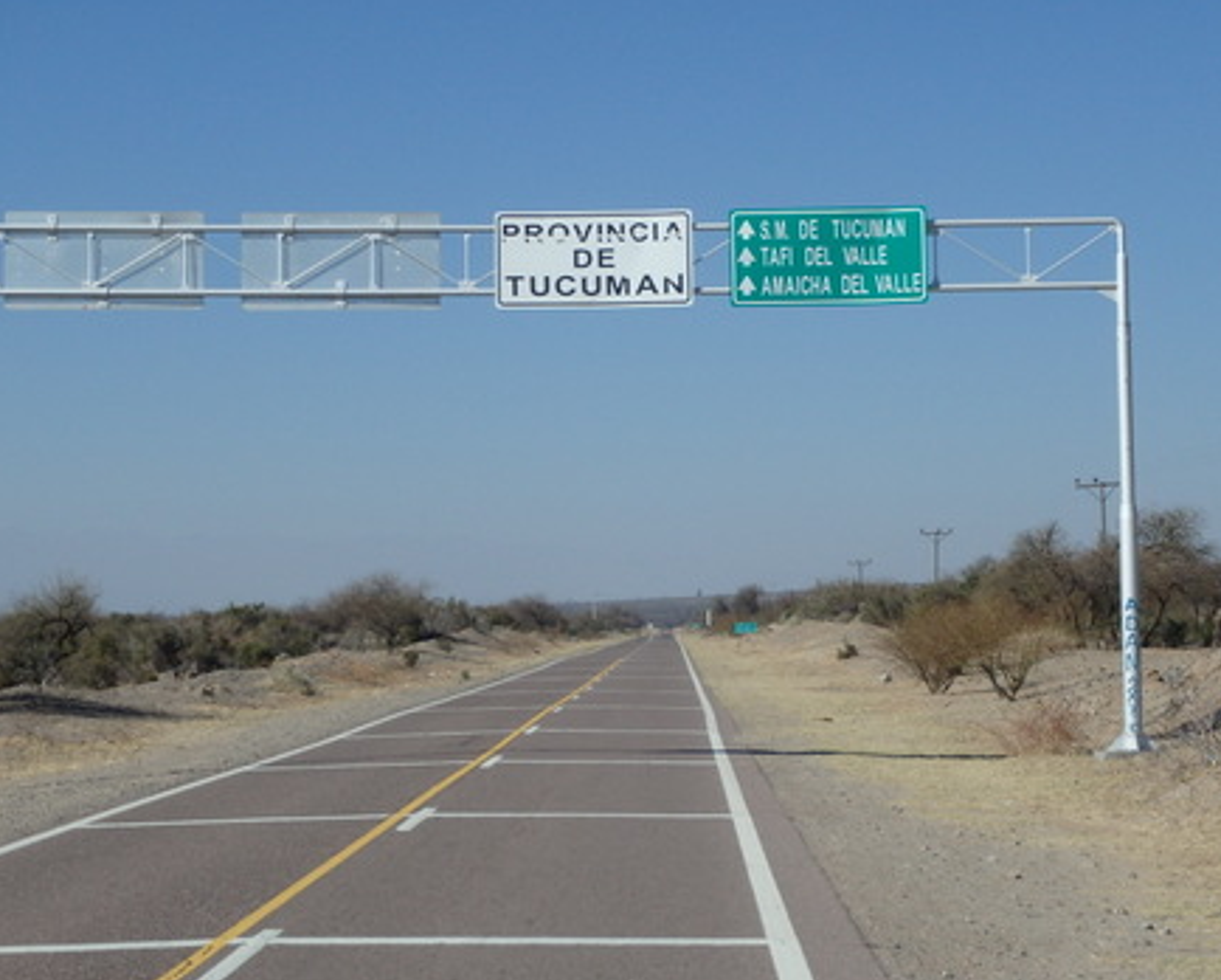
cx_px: 650
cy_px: 517
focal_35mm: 82
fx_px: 2966
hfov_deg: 23.3
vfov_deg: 18.7
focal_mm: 13.1
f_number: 5.7
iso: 160
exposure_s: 1/1250
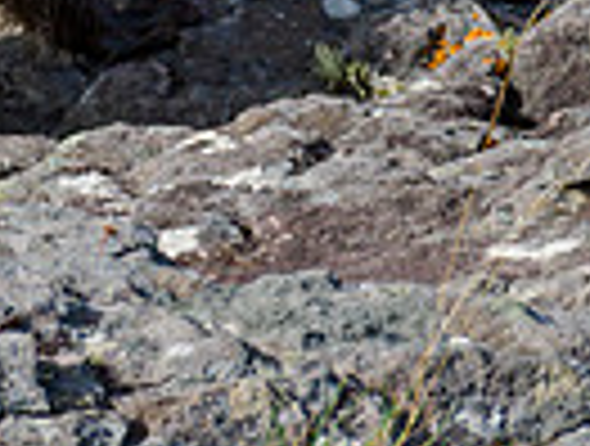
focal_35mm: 3710
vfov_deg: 0.4
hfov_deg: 0.5
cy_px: 52
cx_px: -266
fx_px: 63408
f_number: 5.6
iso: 400
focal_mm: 420
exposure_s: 1/1250
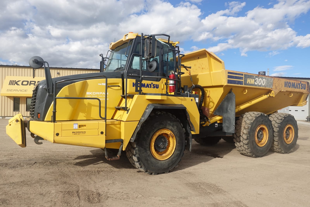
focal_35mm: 24
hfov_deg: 73.8
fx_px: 207
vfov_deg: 53.1
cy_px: 104
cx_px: 155
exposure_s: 1/400
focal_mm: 9.4
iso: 125
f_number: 5.6
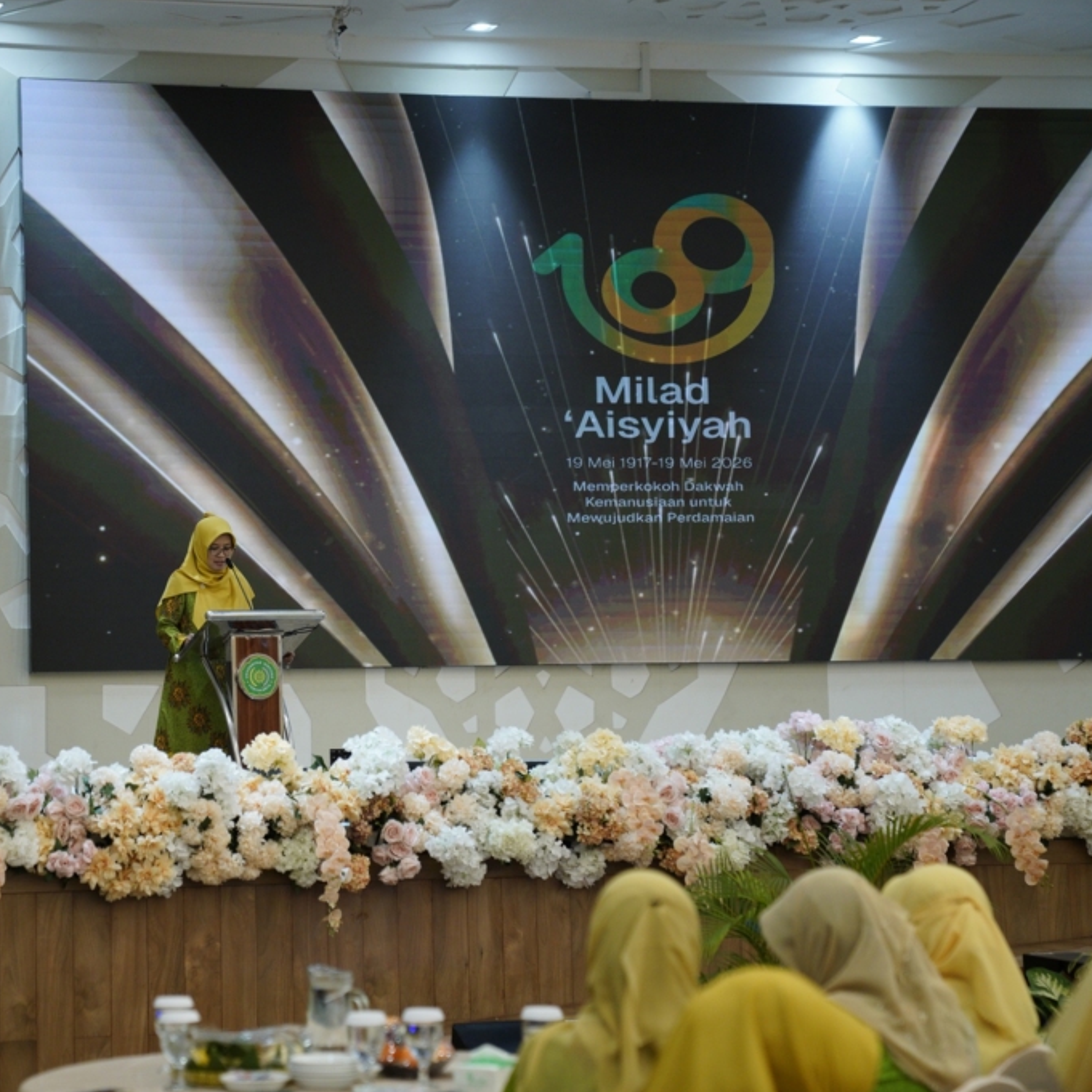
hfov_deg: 19.2
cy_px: 548
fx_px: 3212
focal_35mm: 90
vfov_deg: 19.3
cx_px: 298
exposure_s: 1/320
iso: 1250
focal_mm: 70
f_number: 2.8
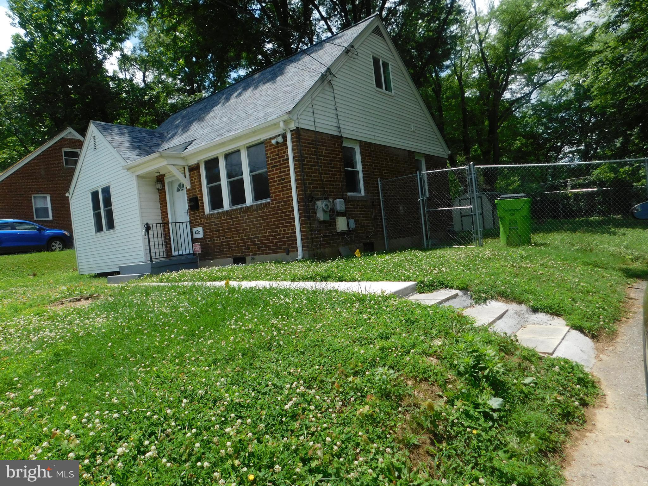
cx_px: 324
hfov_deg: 73.9
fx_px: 431
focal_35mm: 23
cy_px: 243
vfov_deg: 58.9
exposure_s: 1/1250
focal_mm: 4
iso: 125
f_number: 3
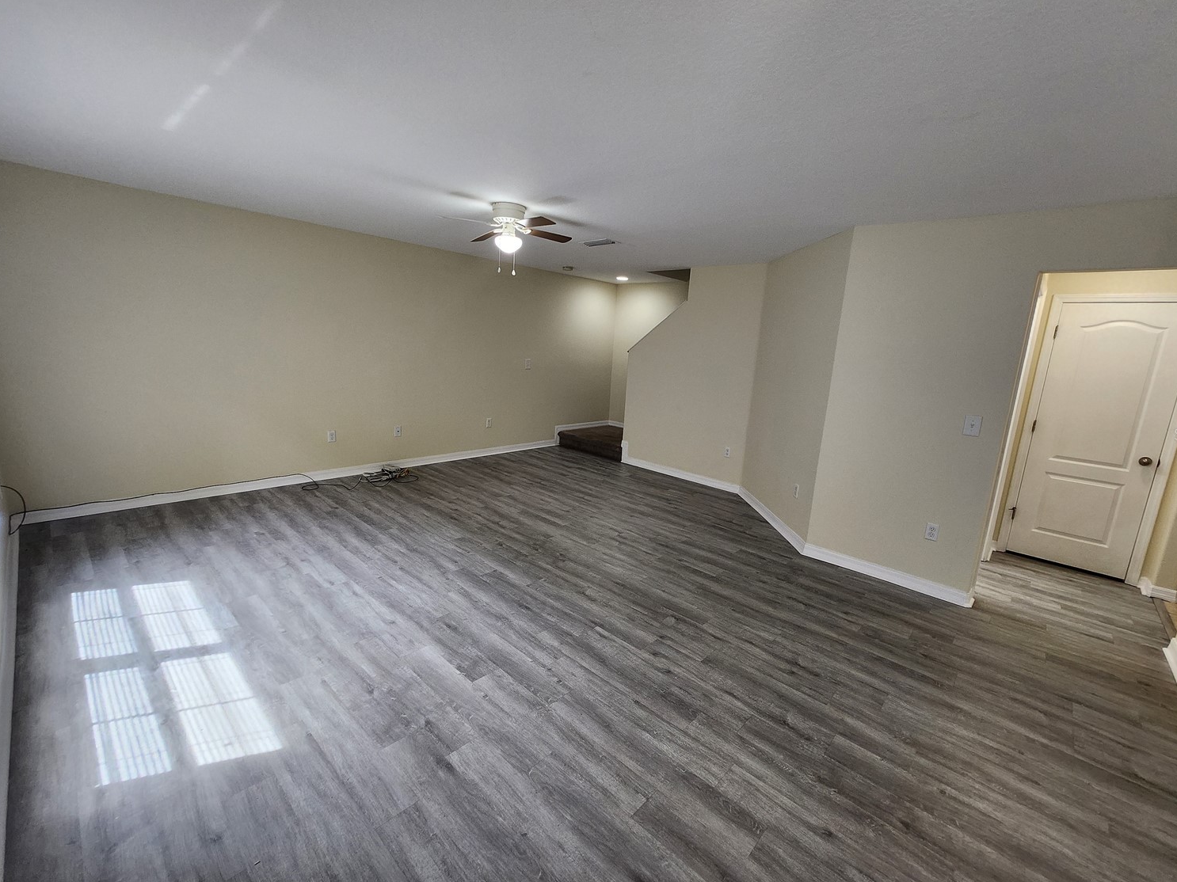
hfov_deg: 102.0
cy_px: 434
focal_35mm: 14
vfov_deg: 85.7
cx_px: 615
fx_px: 476
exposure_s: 1/60
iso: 125
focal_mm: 1.74
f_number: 2.2
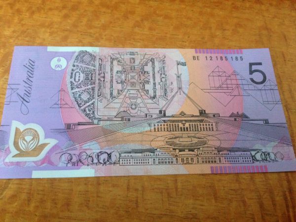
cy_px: 111
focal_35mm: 33
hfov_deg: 55.4
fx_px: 282
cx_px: 148
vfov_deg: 42.9
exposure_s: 1/17
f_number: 2.4
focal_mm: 4.13
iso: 400
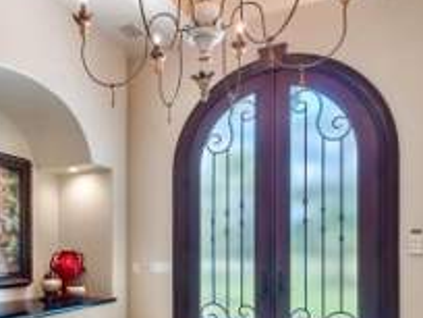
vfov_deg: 41.3
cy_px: 249
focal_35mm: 33
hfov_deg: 53.3
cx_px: 116
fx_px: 403
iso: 200
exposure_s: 1/13
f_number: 7.1
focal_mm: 7
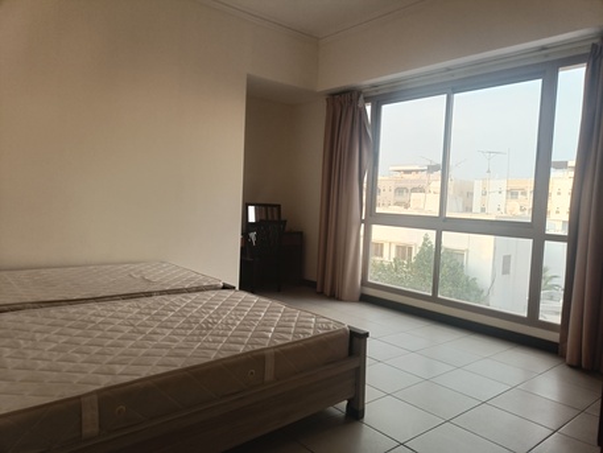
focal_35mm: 25
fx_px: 436
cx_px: 302
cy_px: 226
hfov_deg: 69.4
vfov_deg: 54.9
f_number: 1.7
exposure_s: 1/50
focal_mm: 4.7
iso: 291
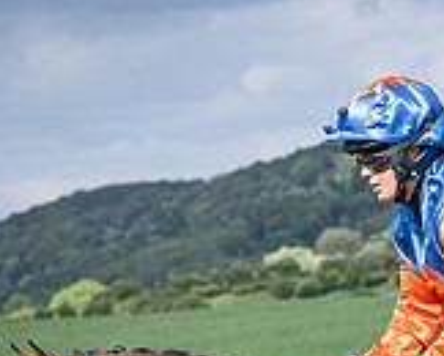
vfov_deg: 3.7
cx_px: 367
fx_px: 5434
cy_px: 530
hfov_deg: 4.7
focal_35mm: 413
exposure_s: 1/2500
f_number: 5
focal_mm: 70
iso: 400
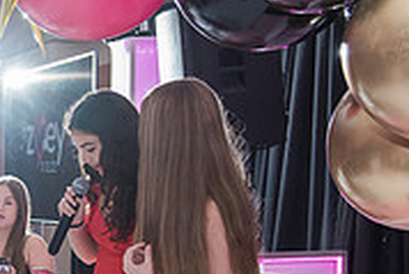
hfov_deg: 17.6
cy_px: 273
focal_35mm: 104
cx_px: -209
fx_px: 1182
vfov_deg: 13.0
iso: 1250
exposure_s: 1/100
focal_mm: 32
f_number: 4
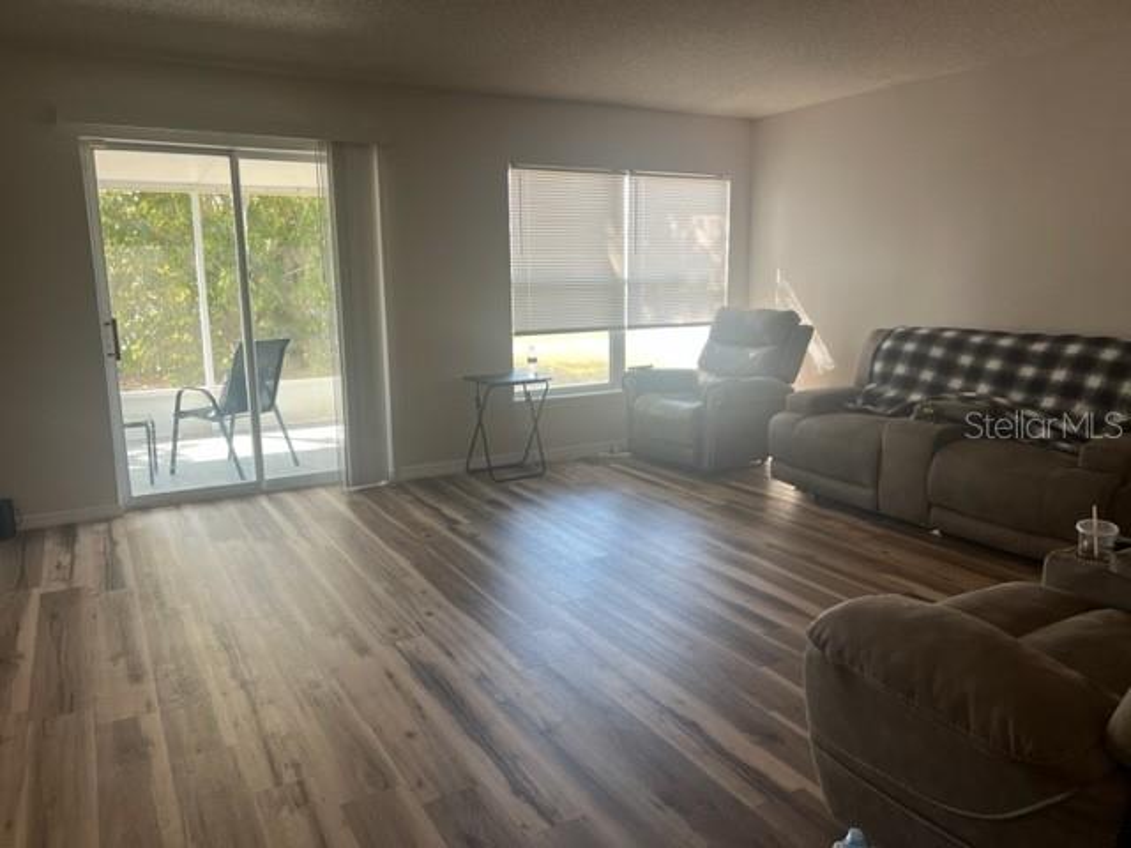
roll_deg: +1.0
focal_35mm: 26
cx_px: 566
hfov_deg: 67.3
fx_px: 849
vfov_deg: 53.1
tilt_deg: -10.4
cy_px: 424
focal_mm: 5.7
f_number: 1.5
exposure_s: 1/120
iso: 64
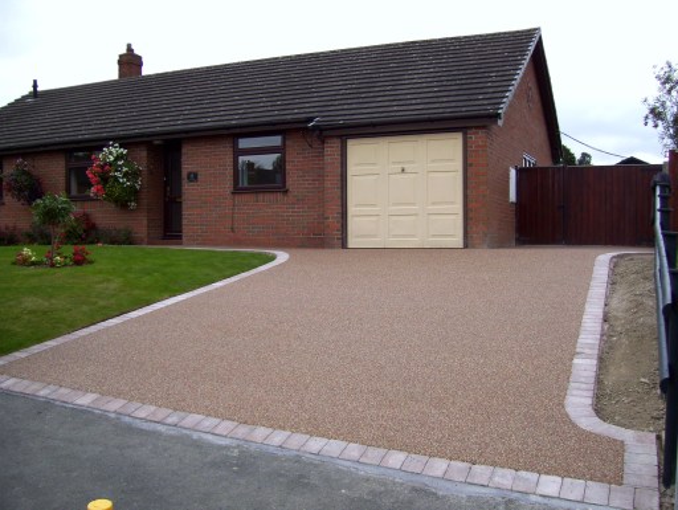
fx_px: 706
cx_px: 339
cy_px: 255
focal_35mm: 36
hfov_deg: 51.3
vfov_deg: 39.7
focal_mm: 6
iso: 80
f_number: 2.7
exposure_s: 1/400
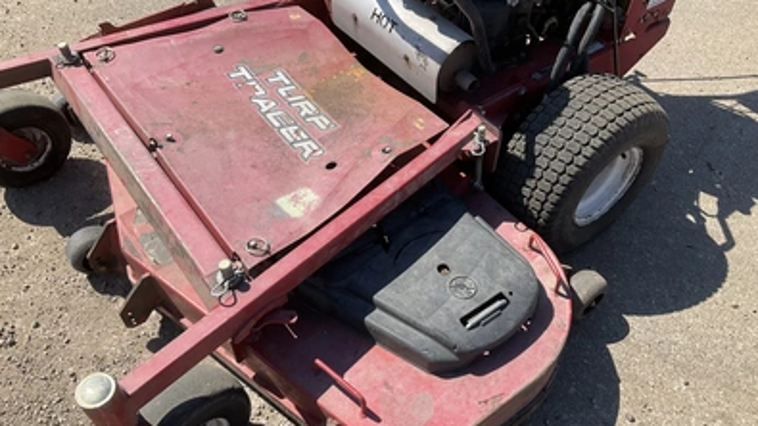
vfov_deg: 36.6
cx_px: 380
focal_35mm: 32
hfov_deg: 61.0
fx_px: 643
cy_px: 236
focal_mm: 3
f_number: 1.8
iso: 25
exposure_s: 1/1250
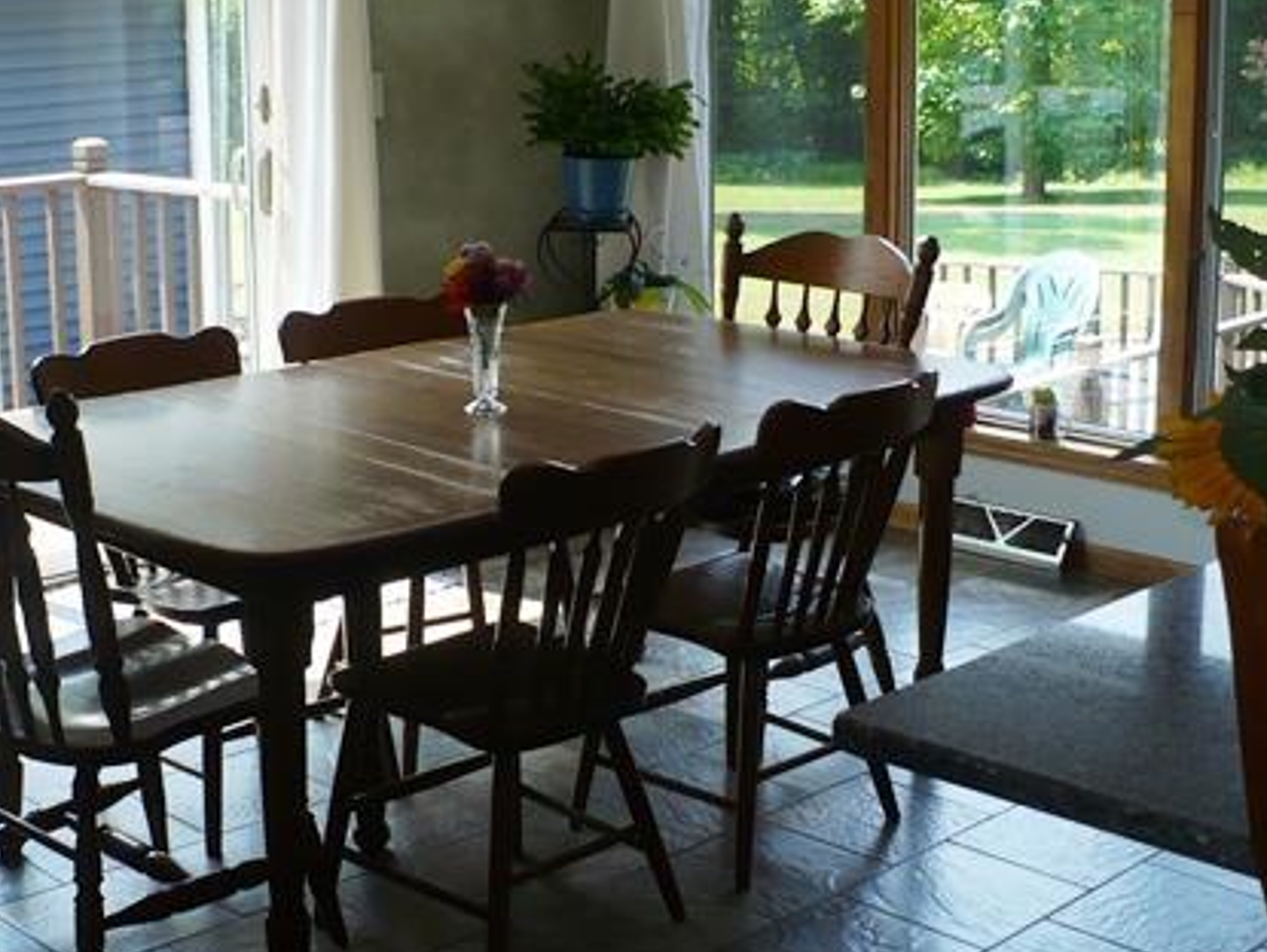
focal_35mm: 57
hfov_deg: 33.6
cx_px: 488
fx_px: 2088
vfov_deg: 25.6
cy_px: 381
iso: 100
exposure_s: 1/160
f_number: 2.8
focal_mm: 6.1
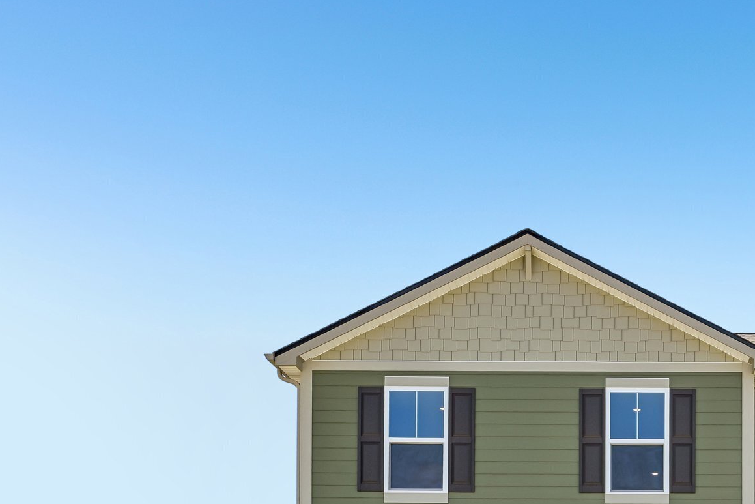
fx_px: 1112
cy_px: 421
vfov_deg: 25.0
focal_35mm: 53
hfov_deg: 35.5
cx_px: 664
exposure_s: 1/320
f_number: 8
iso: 100
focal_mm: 30
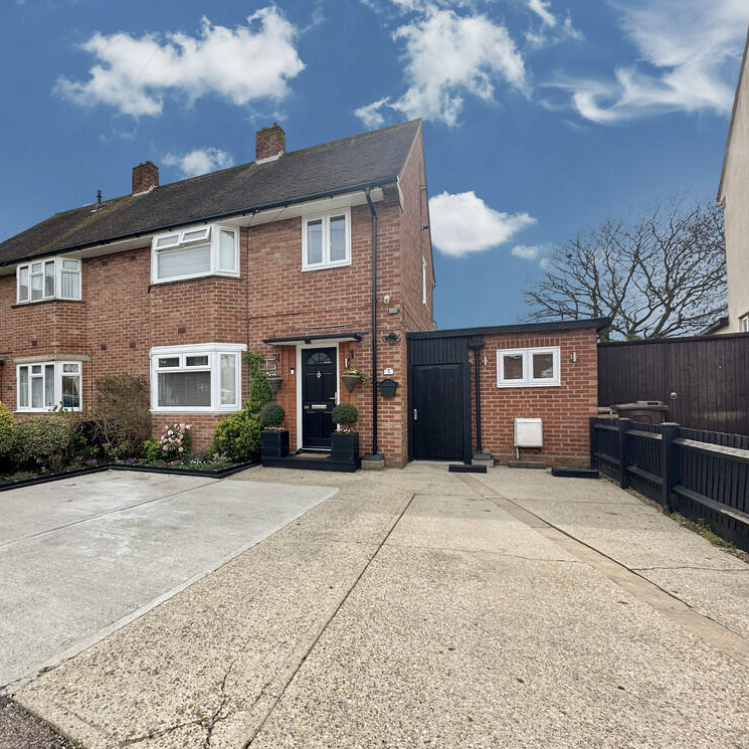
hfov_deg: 82.7
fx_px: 416
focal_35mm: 17
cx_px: 292
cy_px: 369
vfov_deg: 84.0
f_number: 2.2
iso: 40
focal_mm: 2.22
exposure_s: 1/535
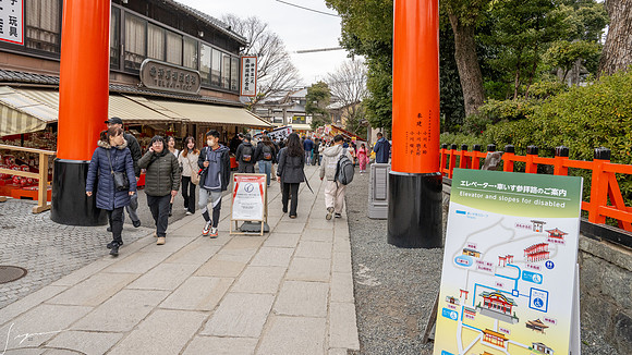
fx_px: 421
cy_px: 145
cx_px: 316
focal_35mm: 25
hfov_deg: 73.8
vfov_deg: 45.5
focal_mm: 24
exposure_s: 1/500
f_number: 8
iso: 720
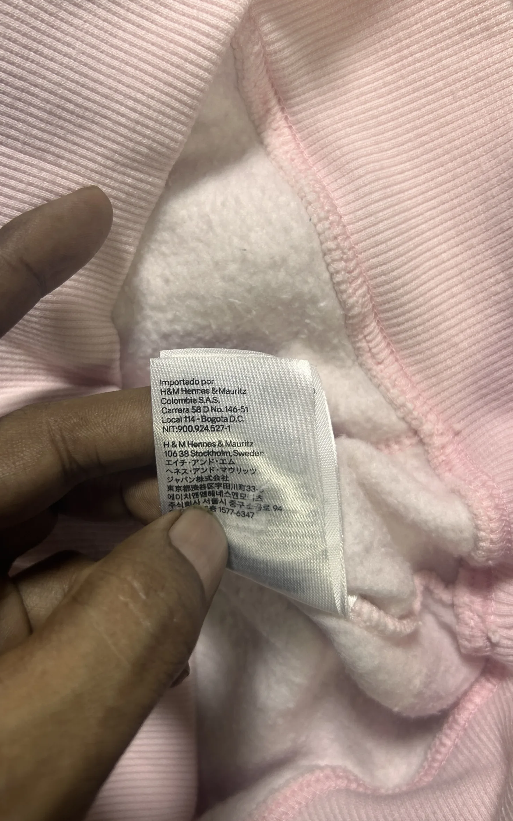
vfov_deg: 62.8
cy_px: 375
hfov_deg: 41.8
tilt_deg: -70.9
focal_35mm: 30
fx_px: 671
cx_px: 232
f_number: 1.5
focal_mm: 5.7
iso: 100
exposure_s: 1/50
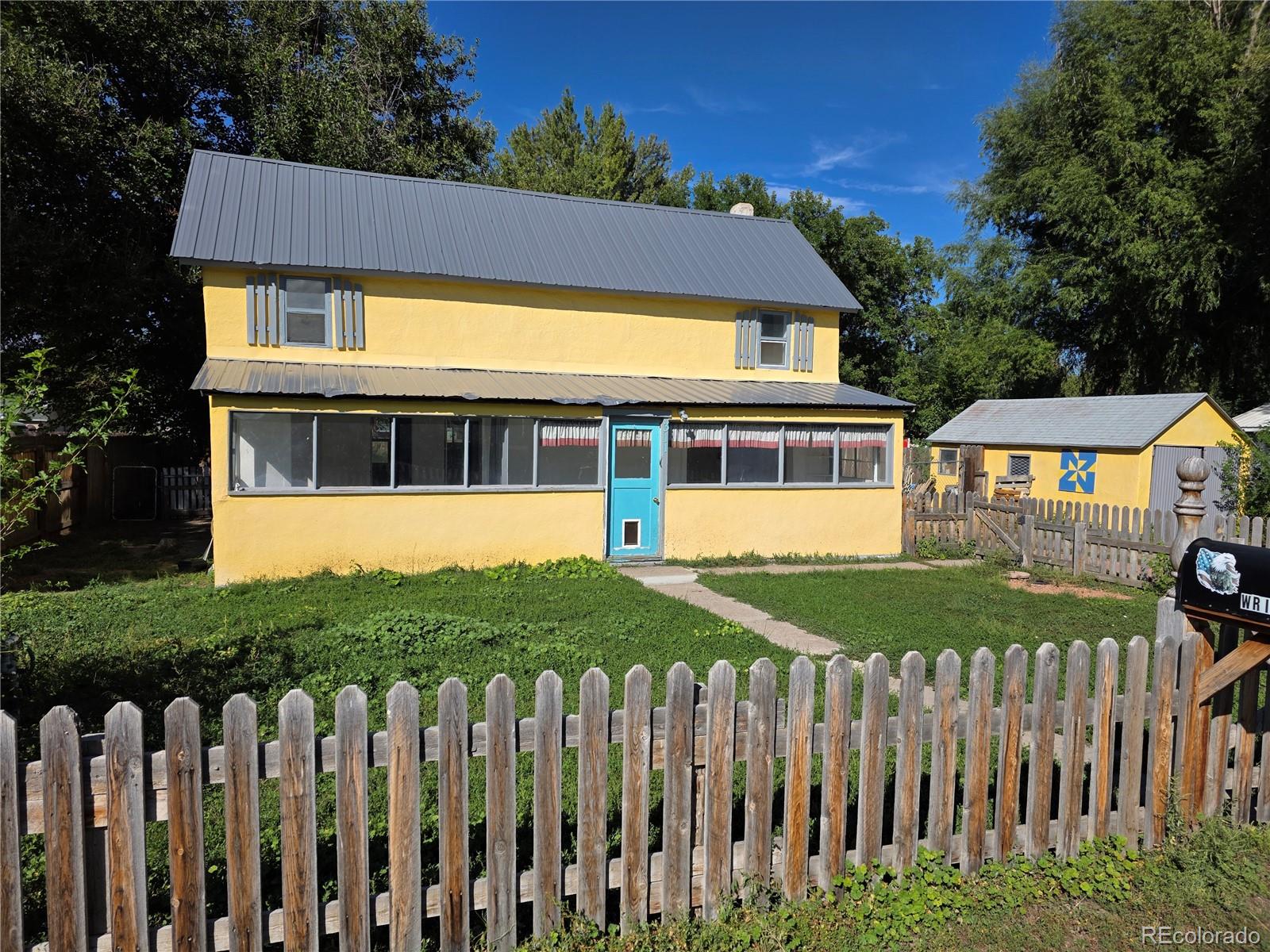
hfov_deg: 73.9
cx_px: 635
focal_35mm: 23
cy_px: 476
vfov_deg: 58.9
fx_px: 844
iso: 80
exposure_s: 1/7944
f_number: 1.7
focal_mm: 6.3
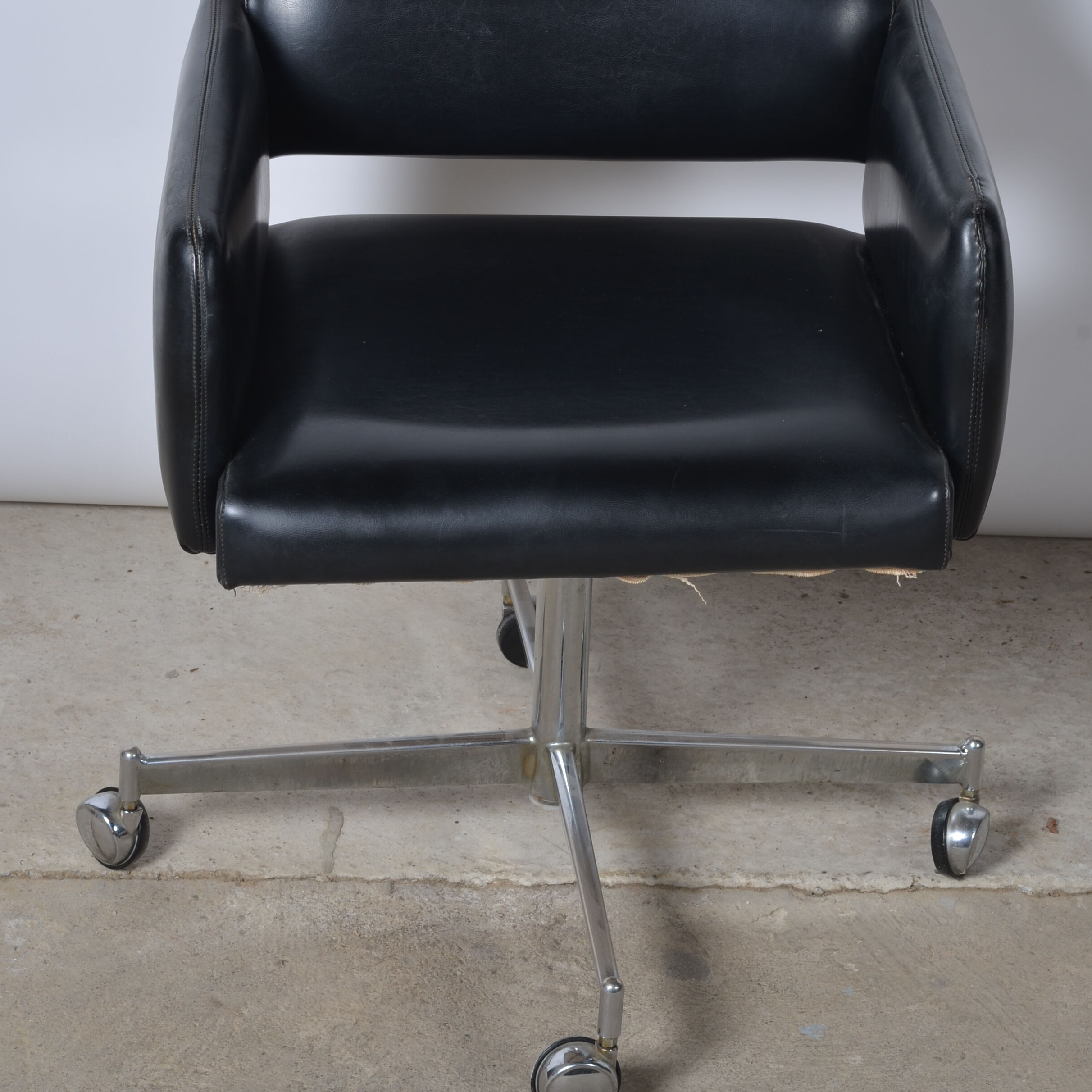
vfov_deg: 17.9
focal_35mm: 97
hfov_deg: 17.9
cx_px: 550
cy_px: 422
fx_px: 3462
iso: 100
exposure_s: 1/125
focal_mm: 50
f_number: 11
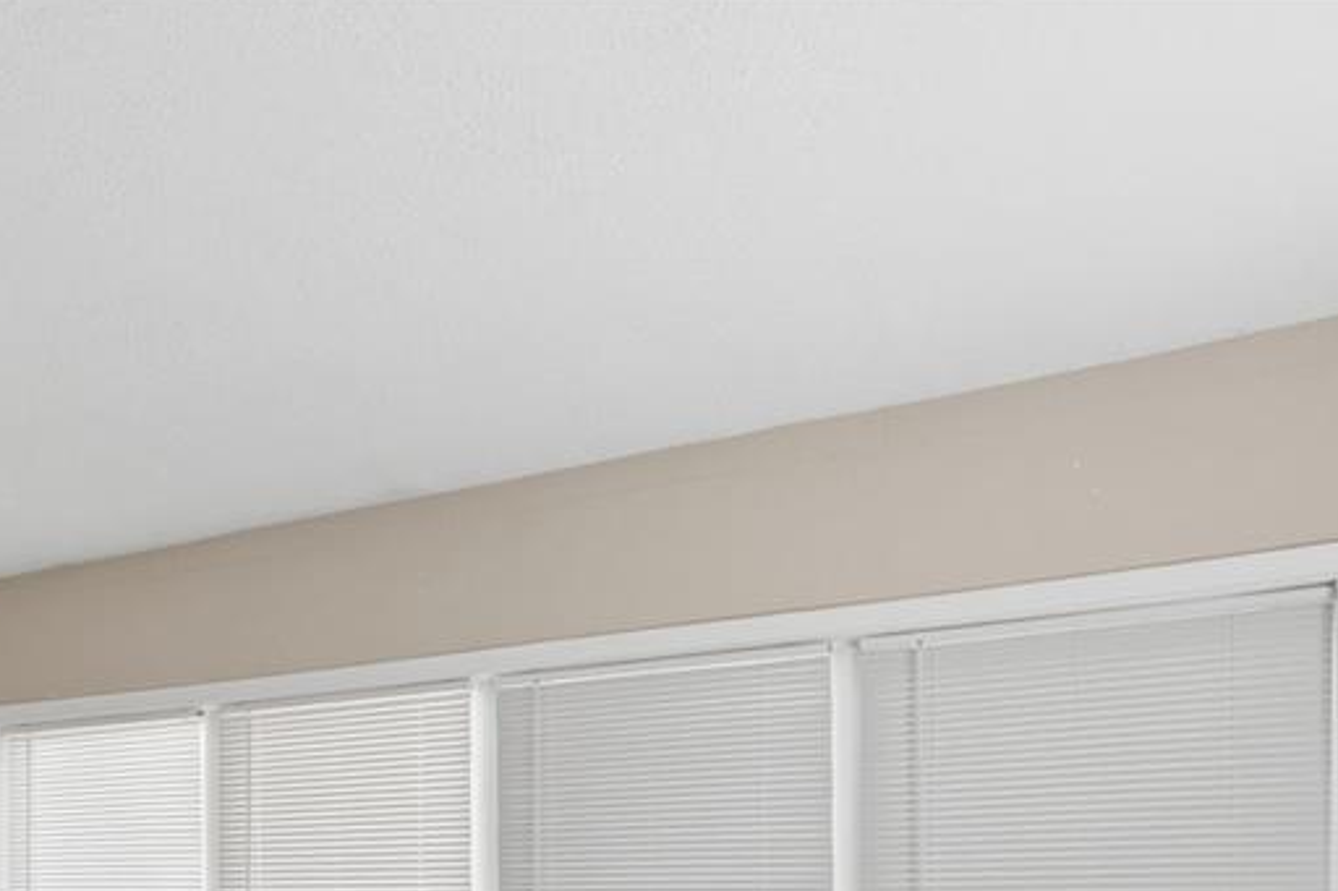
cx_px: 125
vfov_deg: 33.8
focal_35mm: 36
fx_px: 1337
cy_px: 878
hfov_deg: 47.6
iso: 320
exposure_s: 1/25
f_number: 8
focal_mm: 18
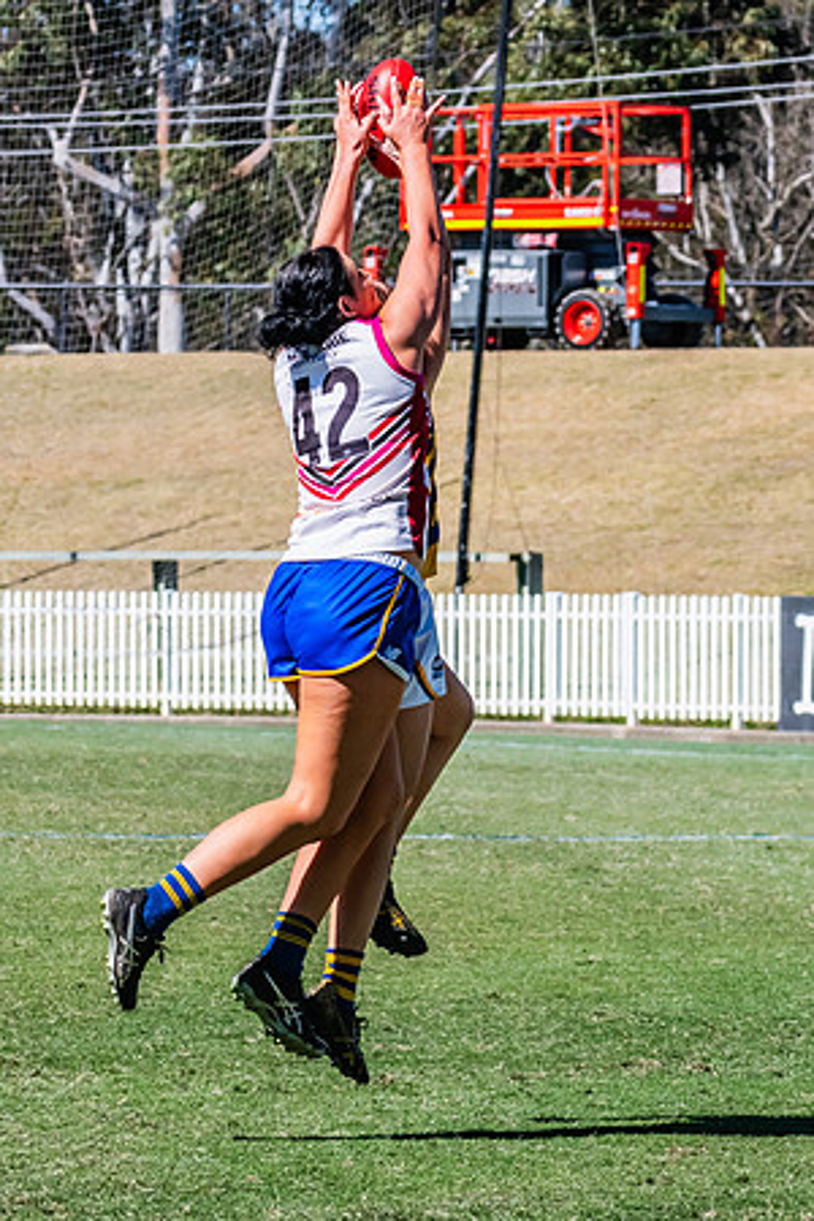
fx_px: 11181
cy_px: 750
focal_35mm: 330
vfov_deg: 6.2
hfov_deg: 4.2
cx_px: 417
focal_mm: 170
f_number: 11
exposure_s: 1/1600
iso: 800
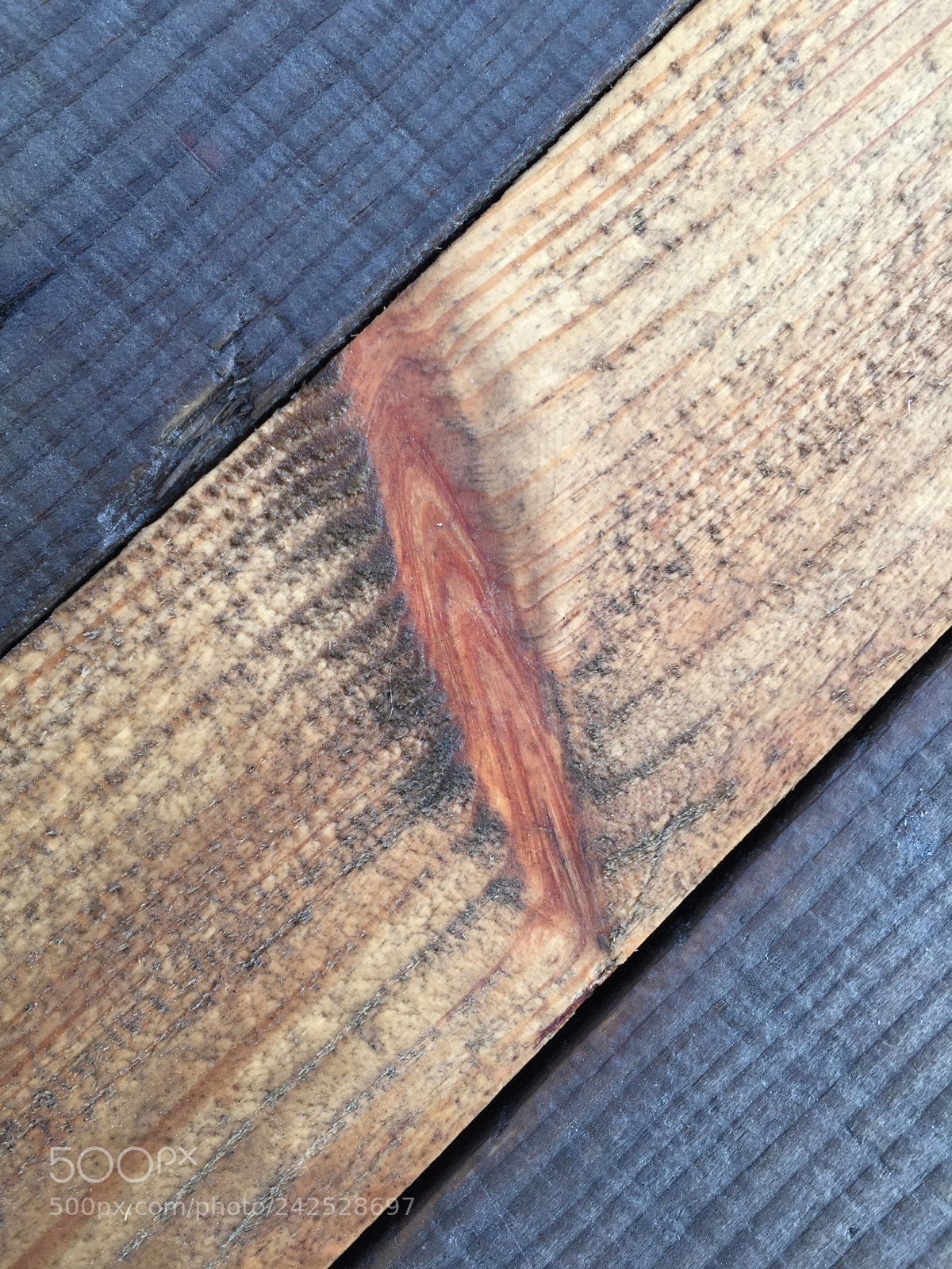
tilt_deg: -86.8
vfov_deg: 61.7
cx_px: 476
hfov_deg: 48.2
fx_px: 1063
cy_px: 634
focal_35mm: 29
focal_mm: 4.15
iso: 32
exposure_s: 1/129
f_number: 2.2
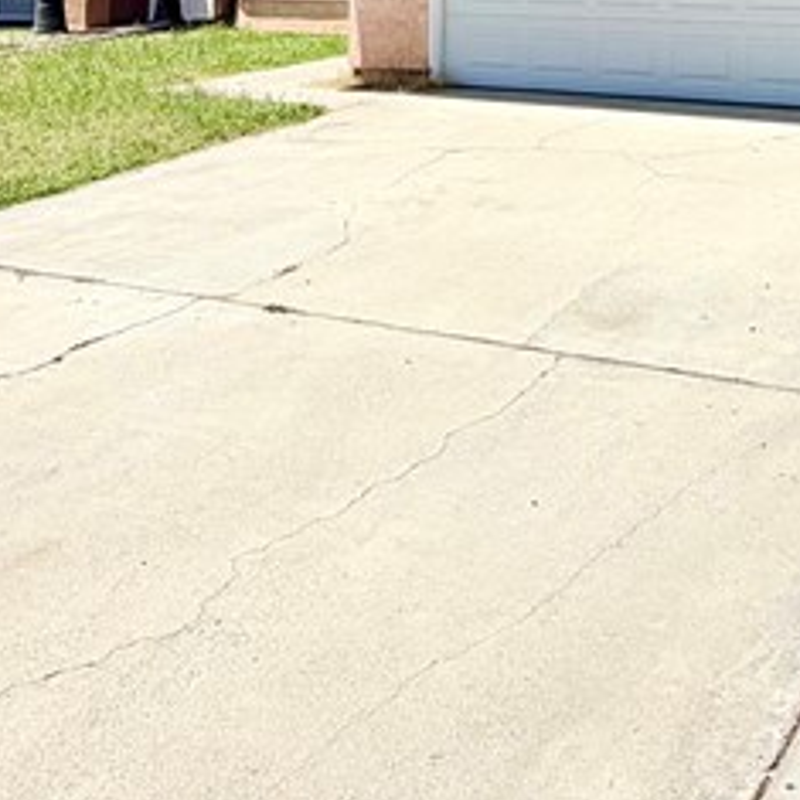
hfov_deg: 31.4
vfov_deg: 27.3
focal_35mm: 54
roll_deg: +0.0
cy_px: -194
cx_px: 528
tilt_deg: +4.4
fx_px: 1412
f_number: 2.2
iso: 20
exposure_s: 1/1285
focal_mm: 2.22
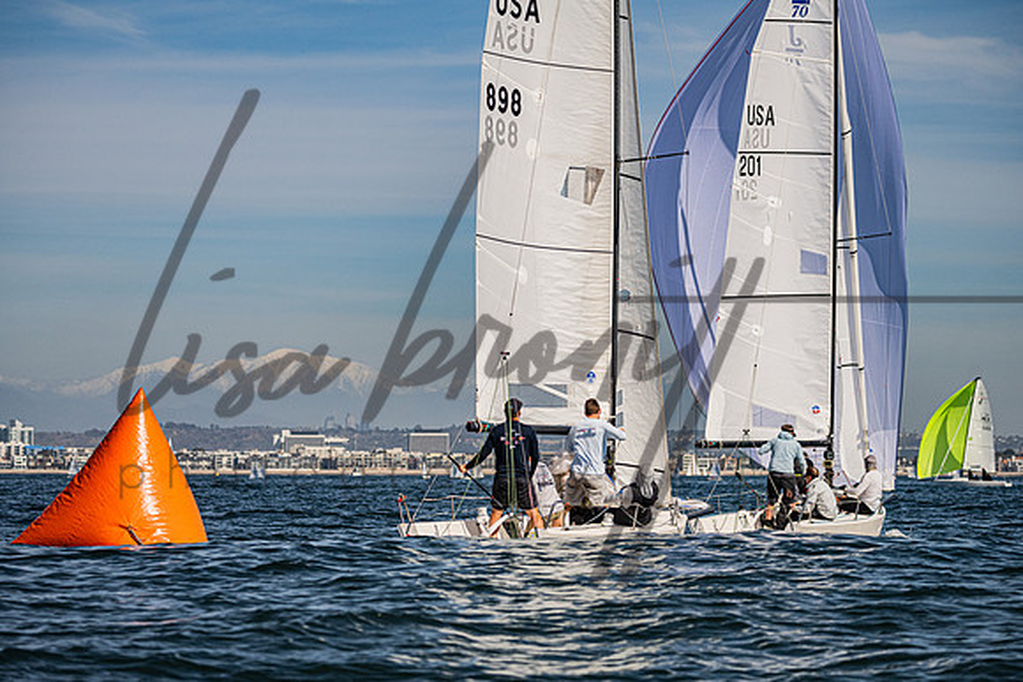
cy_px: 364
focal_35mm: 144
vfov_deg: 9.5
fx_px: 4093
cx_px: 512
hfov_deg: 14.2
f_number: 5.6
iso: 320
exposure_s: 1/5000
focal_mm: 135
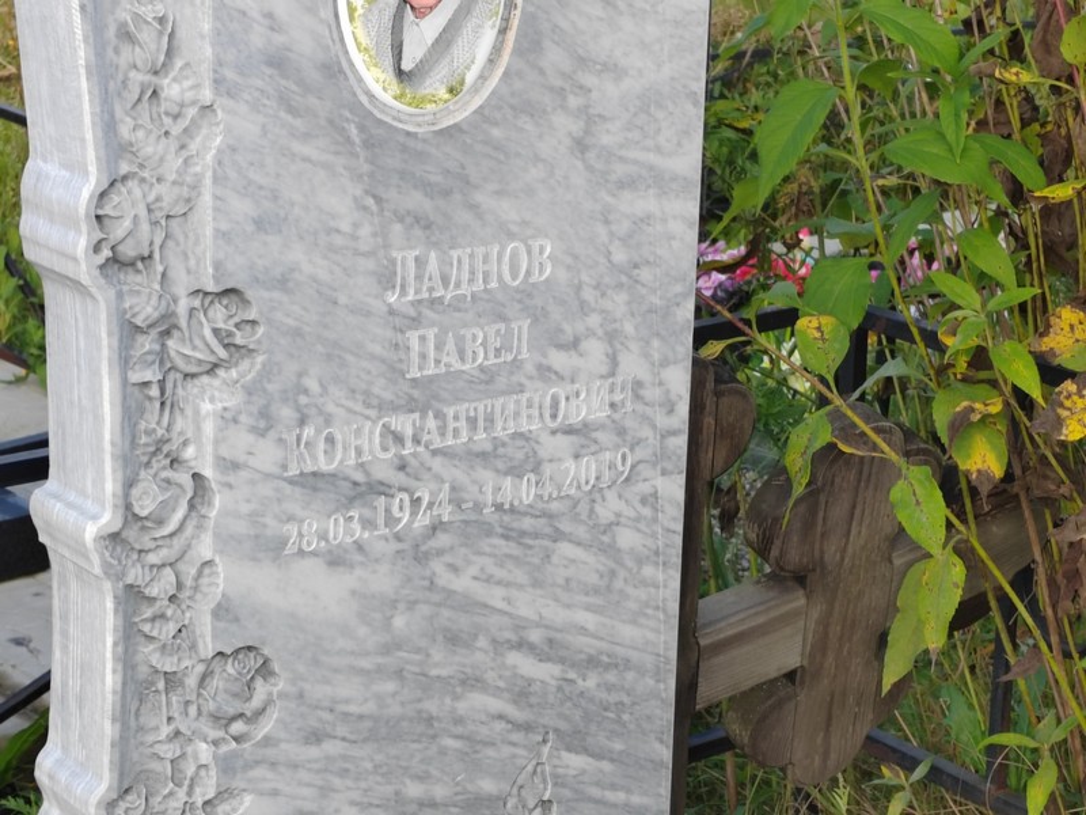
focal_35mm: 81
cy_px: 408
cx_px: 543
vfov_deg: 18.2
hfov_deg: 24.1
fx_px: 2541
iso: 100
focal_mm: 5.52
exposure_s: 1/280
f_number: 1.9
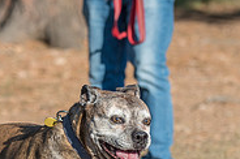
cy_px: 143
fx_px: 1997
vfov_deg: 4.6
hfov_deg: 6.9
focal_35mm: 300
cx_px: 98
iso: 200
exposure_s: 1/1600
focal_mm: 95
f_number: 4
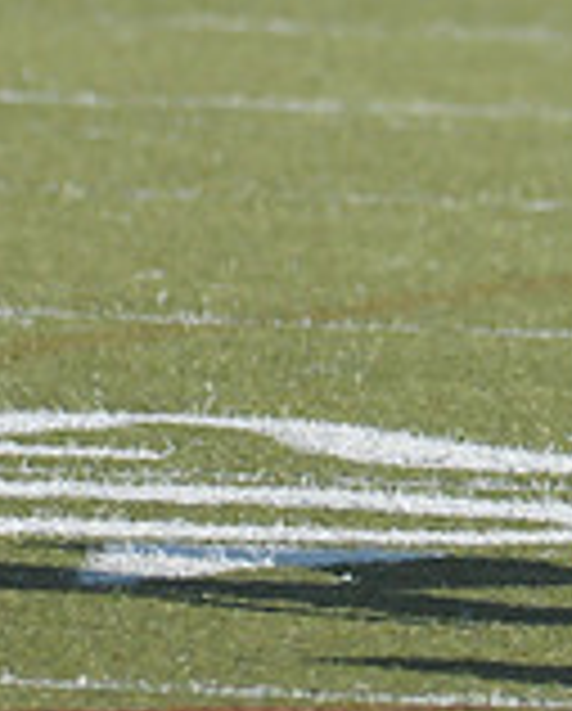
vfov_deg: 1.9
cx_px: 1221
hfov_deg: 1.5
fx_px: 21754
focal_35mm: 1031
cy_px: -2
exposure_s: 1/8000
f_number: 4
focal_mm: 200
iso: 1600
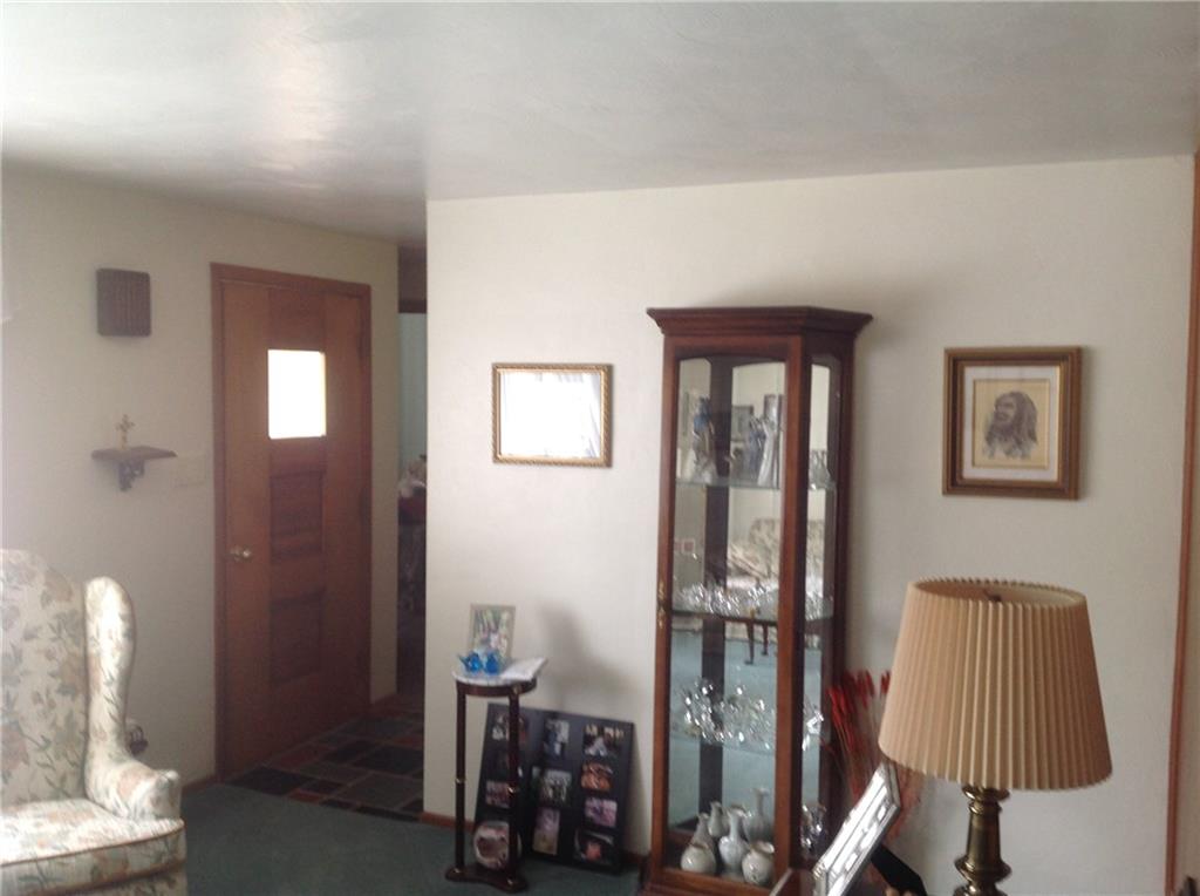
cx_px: 600
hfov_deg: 52.7
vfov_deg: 40.6
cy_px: 448
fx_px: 1211
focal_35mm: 35
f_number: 2.4
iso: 64
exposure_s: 1/15
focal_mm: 4.28
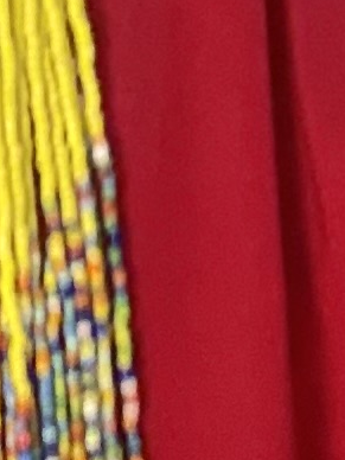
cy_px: -703
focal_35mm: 239
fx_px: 3176
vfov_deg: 7.6
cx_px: -24
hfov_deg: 6.2
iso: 800
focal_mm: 2.71
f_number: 2.2
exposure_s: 1/24
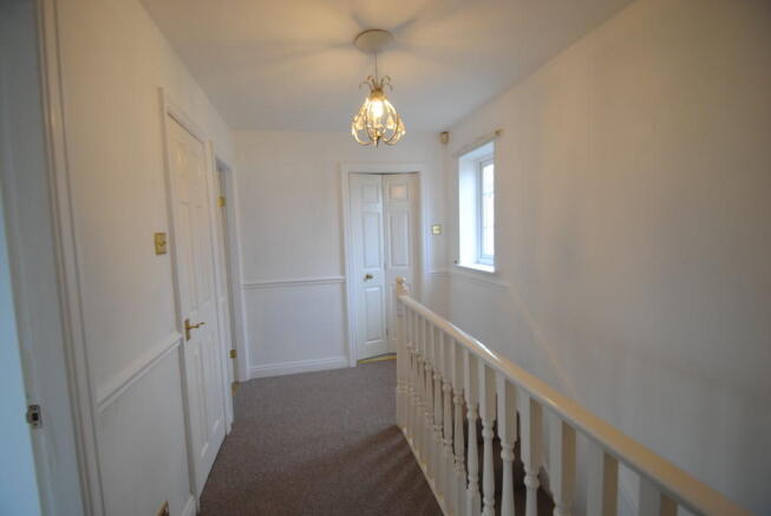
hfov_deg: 100.3
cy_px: 258
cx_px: 386
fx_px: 322
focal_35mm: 15
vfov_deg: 77.5
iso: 100
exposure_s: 1/5
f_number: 3.5
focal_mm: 10
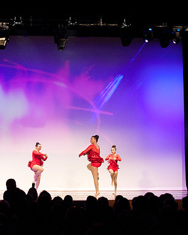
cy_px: 118
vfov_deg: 19.2
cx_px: 21
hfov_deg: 15.2
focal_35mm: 100
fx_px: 695
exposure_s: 1/200
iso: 3200
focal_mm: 70
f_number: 4
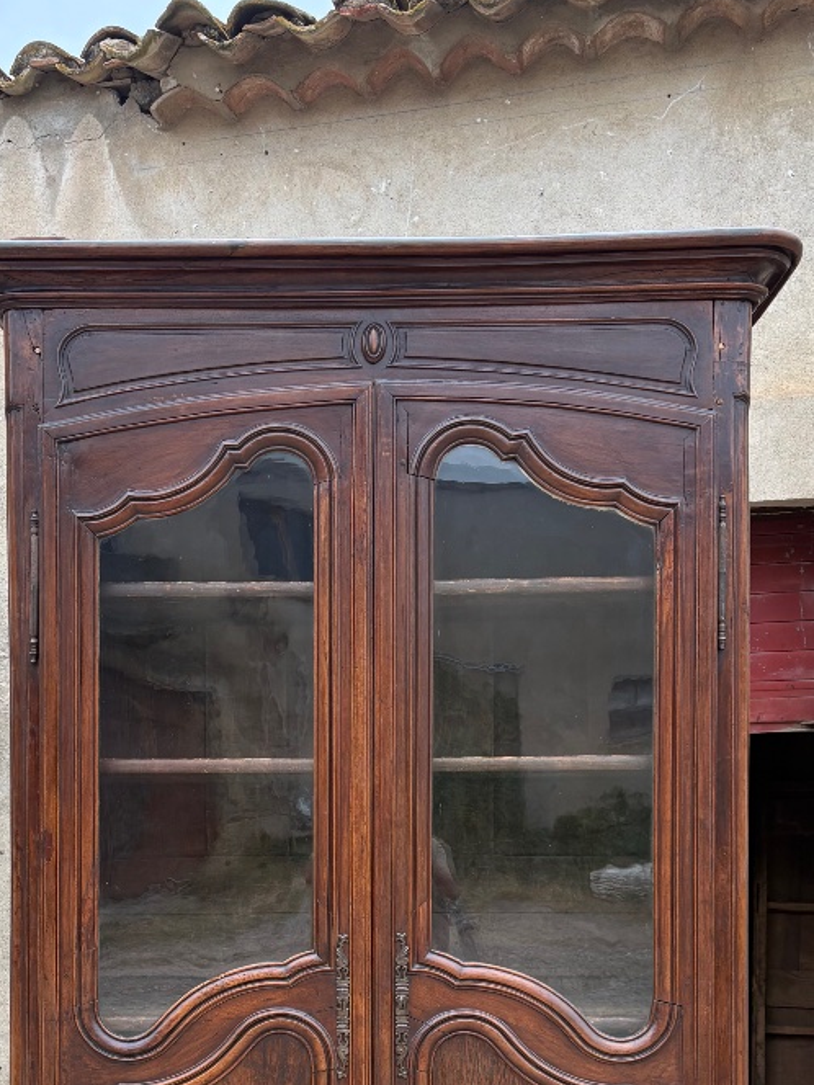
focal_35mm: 47
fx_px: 1474
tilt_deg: +1.8
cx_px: 327
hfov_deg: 30.8
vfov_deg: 39.1
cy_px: 842
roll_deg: -1.2
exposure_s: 1/199
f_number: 1.6
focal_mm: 5.96
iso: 40
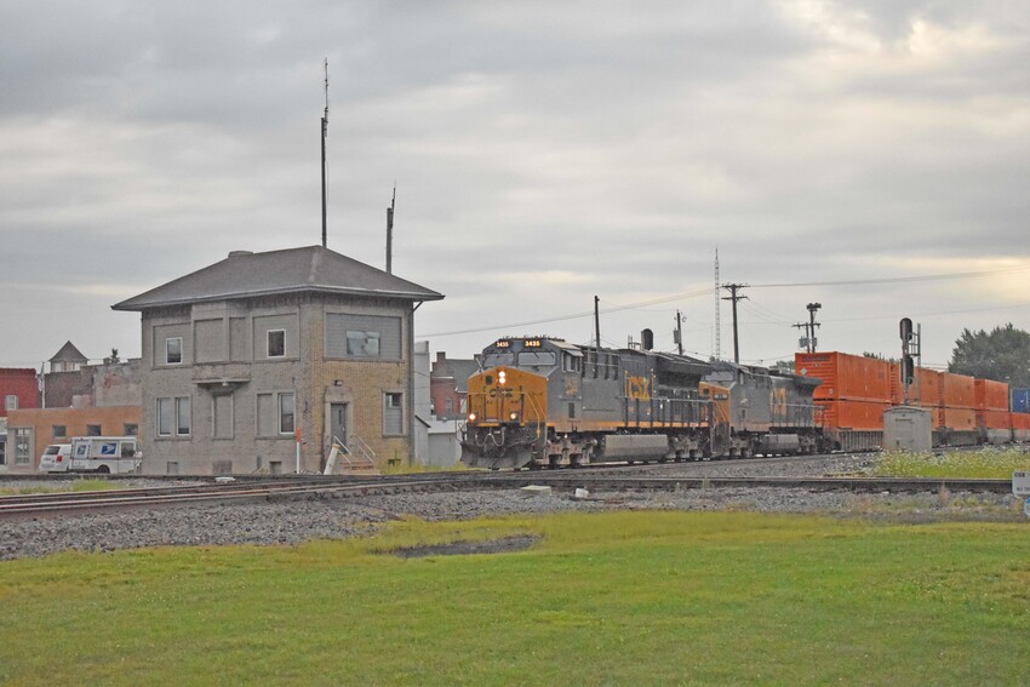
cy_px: 344
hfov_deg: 35.0
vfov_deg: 23.8
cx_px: 515
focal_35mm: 57
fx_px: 1631
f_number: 4.8
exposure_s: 1/4000
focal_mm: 38
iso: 6400
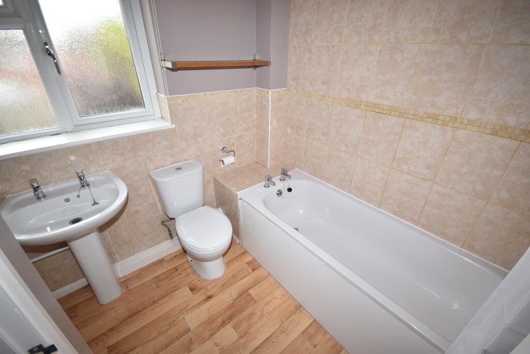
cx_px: 265
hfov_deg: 100.4
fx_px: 221
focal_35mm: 15
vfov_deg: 77.3
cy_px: 177
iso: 100
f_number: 4
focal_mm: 10
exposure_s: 1/60
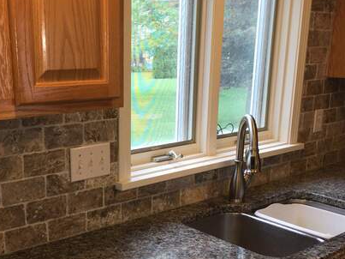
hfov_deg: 39.4
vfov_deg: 29.8
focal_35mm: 48
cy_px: 191
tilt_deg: -15.6
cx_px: 125
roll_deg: -0.5
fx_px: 478
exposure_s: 1/30
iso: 25
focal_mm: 4.15
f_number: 2.2
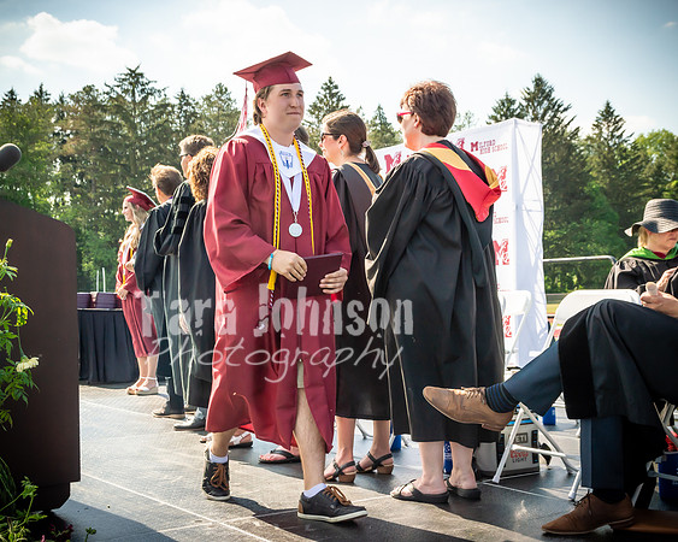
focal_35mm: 49
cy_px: 271
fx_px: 984
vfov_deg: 30.8
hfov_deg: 38.0
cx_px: 339
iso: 200
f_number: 7.1
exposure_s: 1/800
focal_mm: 29
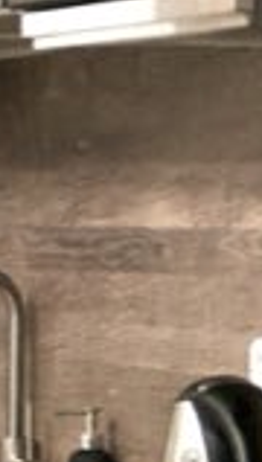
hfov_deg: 4.3
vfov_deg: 7.5
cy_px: 331
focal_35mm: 285
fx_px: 3507
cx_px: -3
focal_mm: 29
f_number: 2.8
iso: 3200
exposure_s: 1/250
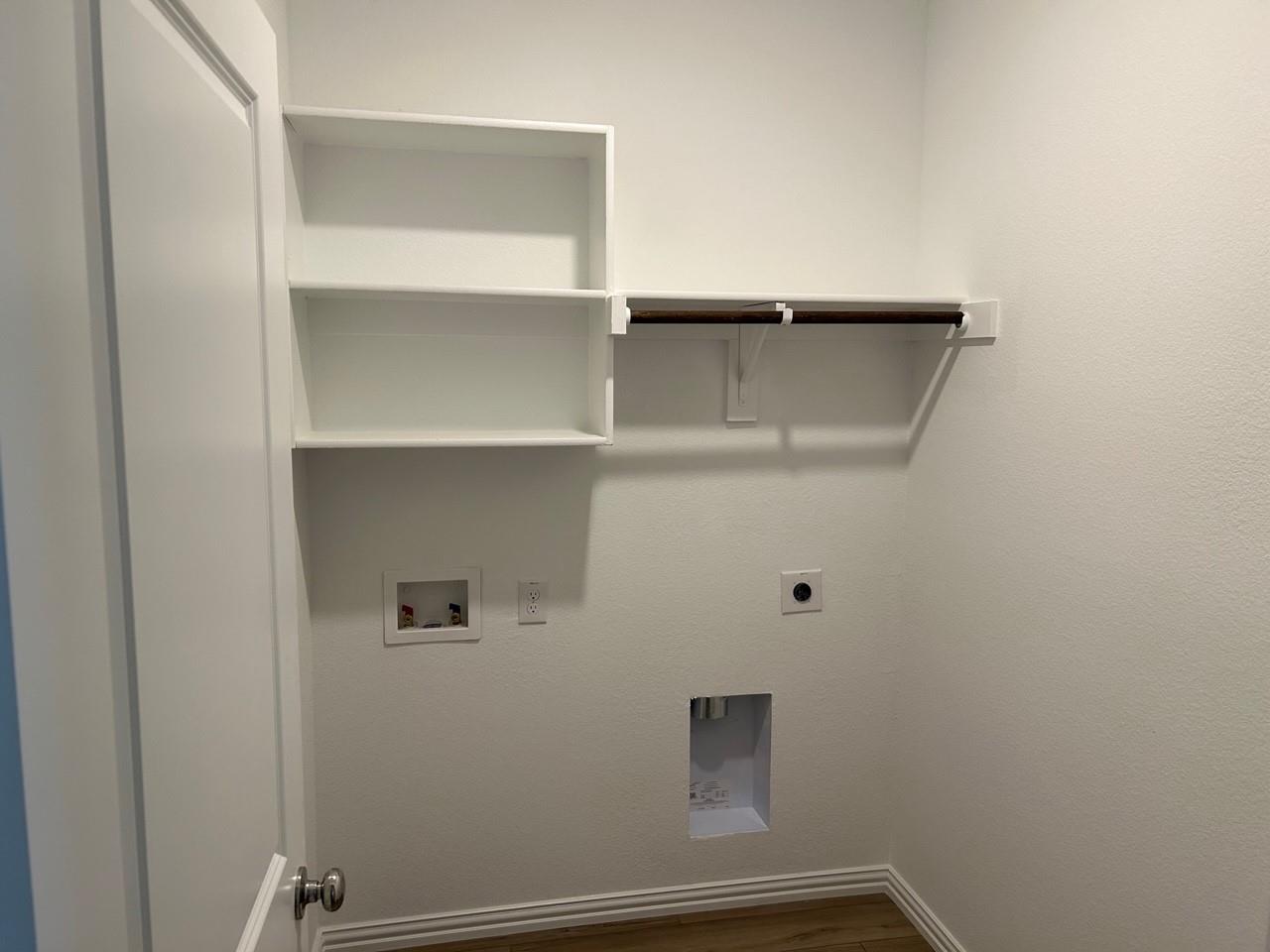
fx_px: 954
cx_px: 635
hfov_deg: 67.3
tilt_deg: -7.3
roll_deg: -0.6
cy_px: 476
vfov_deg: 53.1
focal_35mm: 26
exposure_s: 1/120
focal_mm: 5.7
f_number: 1.5
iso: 125
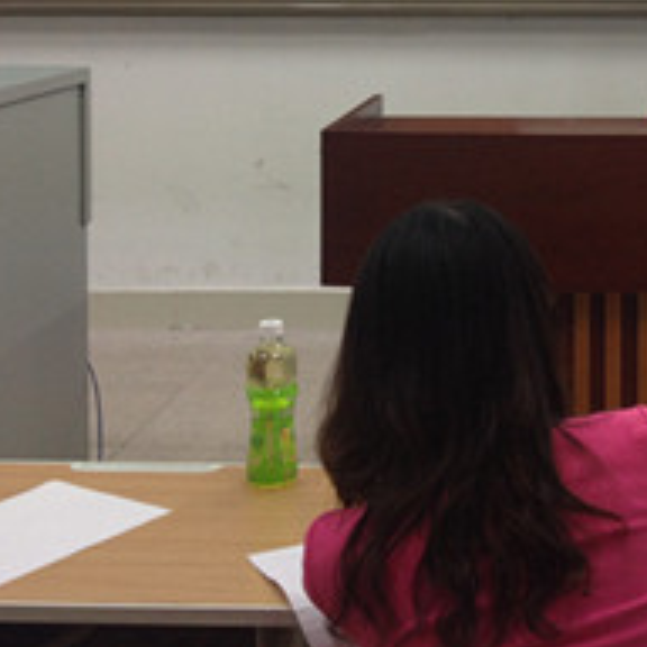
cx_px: 630
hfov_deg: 19.4
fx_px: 1840
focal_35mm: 87
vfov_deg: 19.3
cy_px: -22
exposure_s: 1/40
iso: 64
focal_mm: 4.28
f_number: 2.4
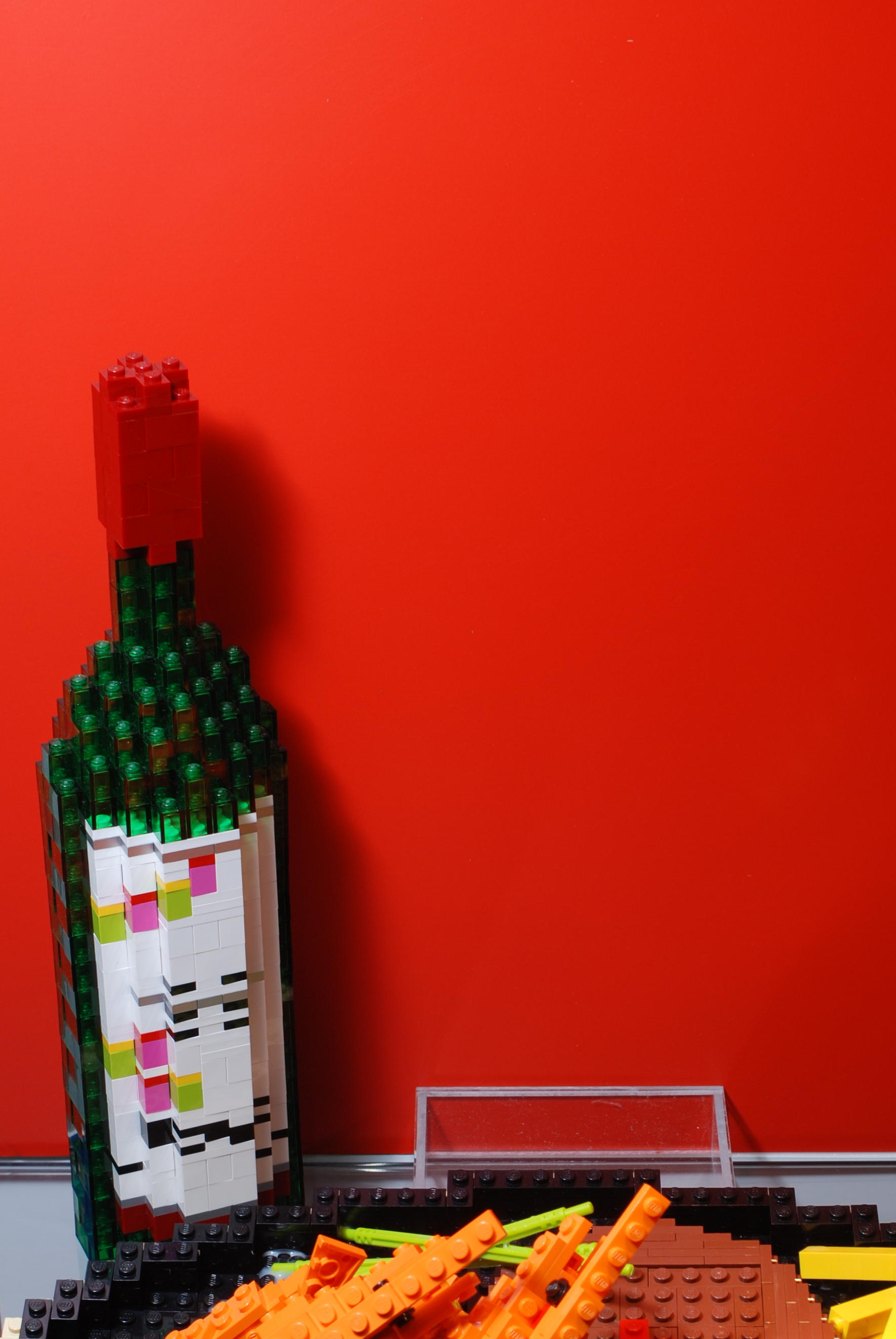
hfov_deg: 17.8
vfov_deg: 26.3
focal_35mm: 77
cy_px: 865
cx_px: 567
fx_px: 2857
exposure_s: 1/60
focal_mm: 35
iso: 100
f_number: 8
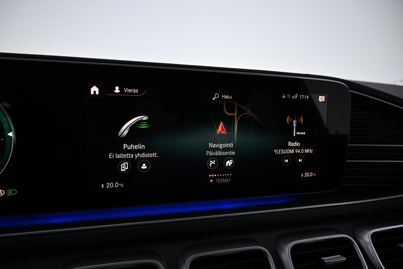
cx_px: 202
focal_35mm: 24
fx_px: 269
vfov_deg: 53.1
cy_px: 134
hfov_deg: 73.7
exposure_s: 1/125
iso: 2500
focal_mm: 16
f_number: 3.5
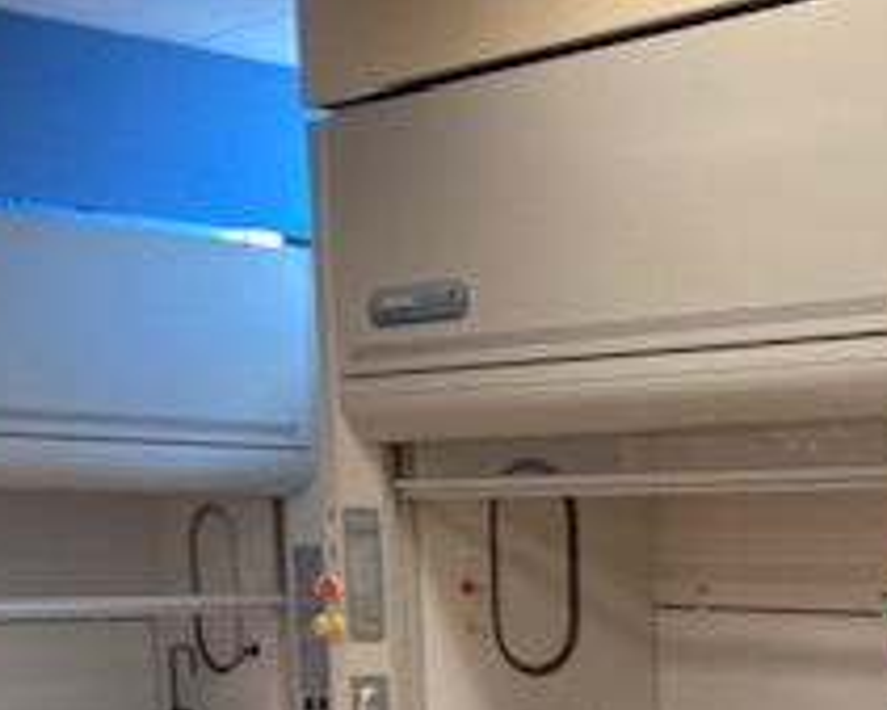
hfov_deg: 23.7
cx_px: 883
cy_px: 937
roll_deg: -0.1
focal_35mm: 77
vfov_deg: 18.5
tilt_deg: -9.3
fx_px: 2022
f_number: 1.8
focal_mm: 4.25
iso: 160
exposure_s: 1/60
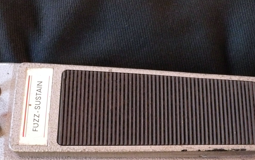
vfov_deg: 26.5
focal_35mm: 48
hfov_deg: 41.8
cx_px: 127
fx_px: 334
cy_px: 120
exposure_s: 1/13
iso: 400
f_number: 2.8
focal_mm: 5.8
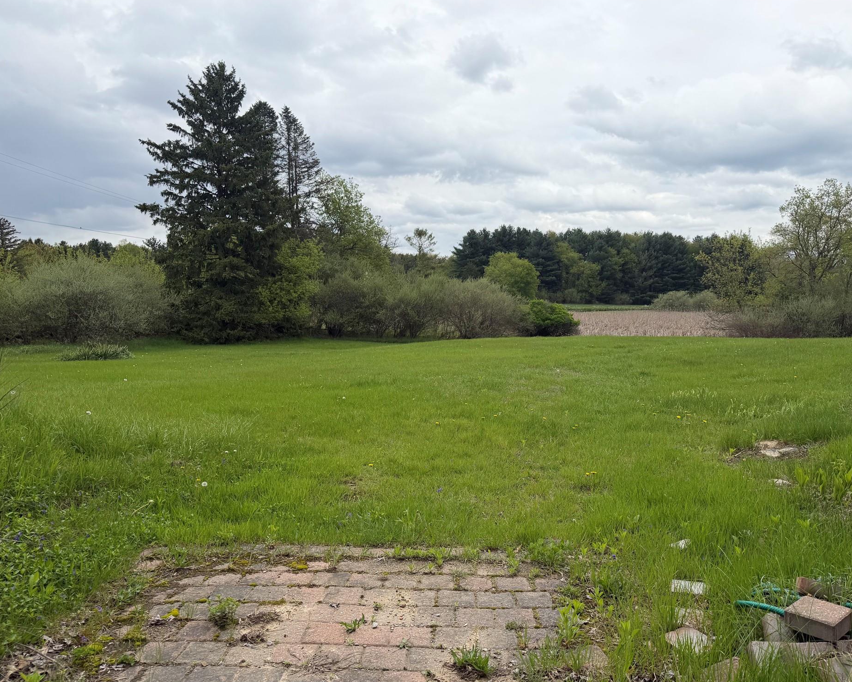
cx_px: 447
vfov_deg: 54.9
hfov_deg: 66.0
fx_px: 656
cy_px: 348
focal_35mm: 26
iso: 80
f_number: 1.78
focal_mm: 6.76
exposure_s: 1/2169
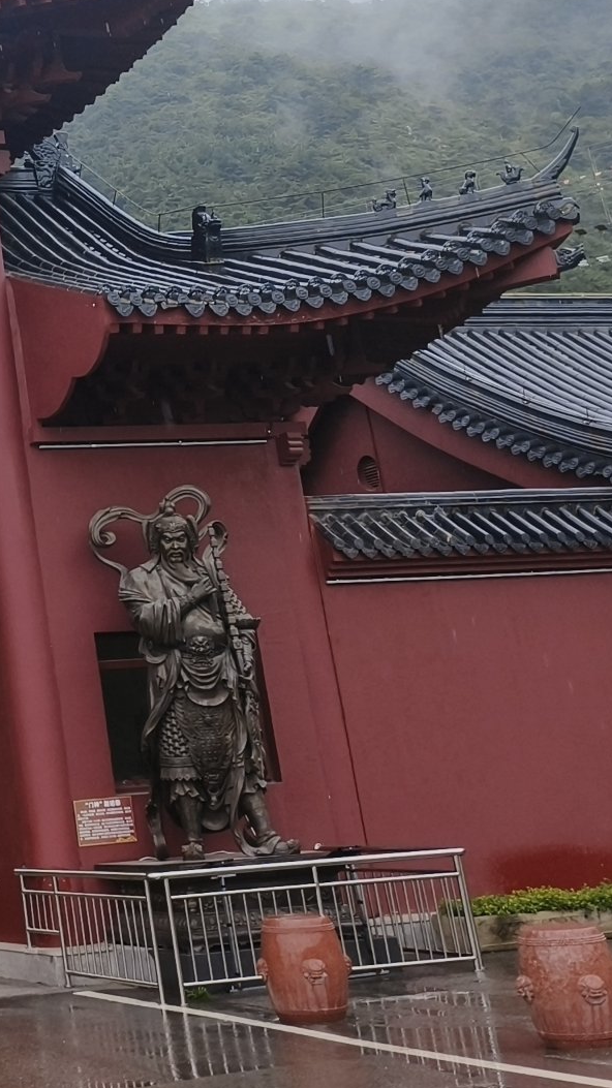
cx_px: -348
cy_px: 167
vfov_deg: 31.3
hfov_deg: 16.6
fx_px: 1876
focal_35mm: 65
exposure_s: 1/556
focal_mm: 5.5
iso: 72
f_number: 1.75
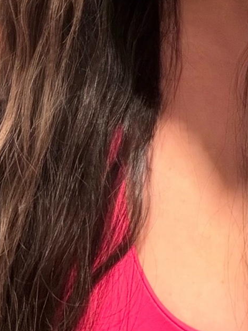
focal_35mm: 77
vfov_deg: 22.7
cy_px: -93
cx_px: 214
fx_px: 735
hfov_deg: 18.9
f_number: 1.9
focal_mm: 2.71
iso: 320
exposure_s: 1/30
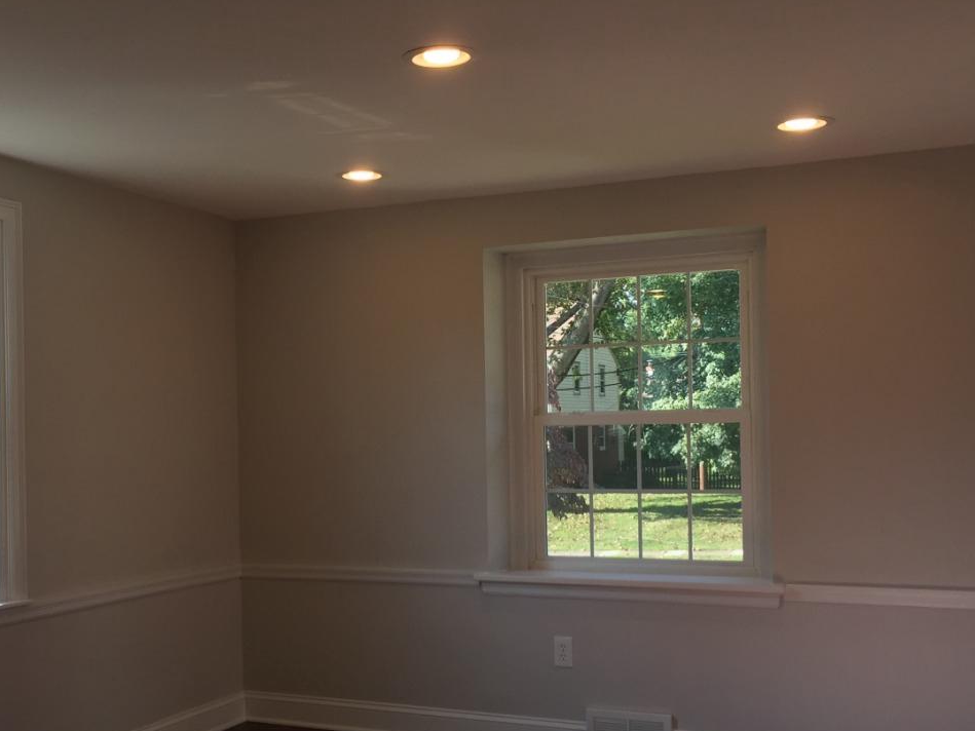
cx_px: 391
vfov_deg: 32.8
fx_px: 1239
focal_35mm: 44
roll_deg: +0.4
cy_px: 430
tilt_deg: -0.8
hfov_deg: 42.7
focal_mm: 4.15
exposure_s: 1/120
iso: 32
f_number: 2.2
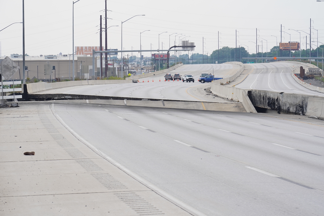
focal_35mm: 134
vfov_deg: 10.2
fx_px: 1206
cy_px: 108
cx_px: 162
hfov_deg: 15.3
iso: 400
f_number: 9
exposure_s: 1/800
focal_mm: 134
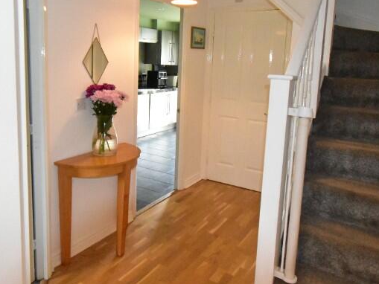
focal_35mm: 29
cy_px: 107
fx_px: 318
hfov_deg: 61.1
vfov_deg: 47.8
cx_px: 150
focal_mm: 10
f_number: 7.1
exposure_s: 1/200
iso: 8000
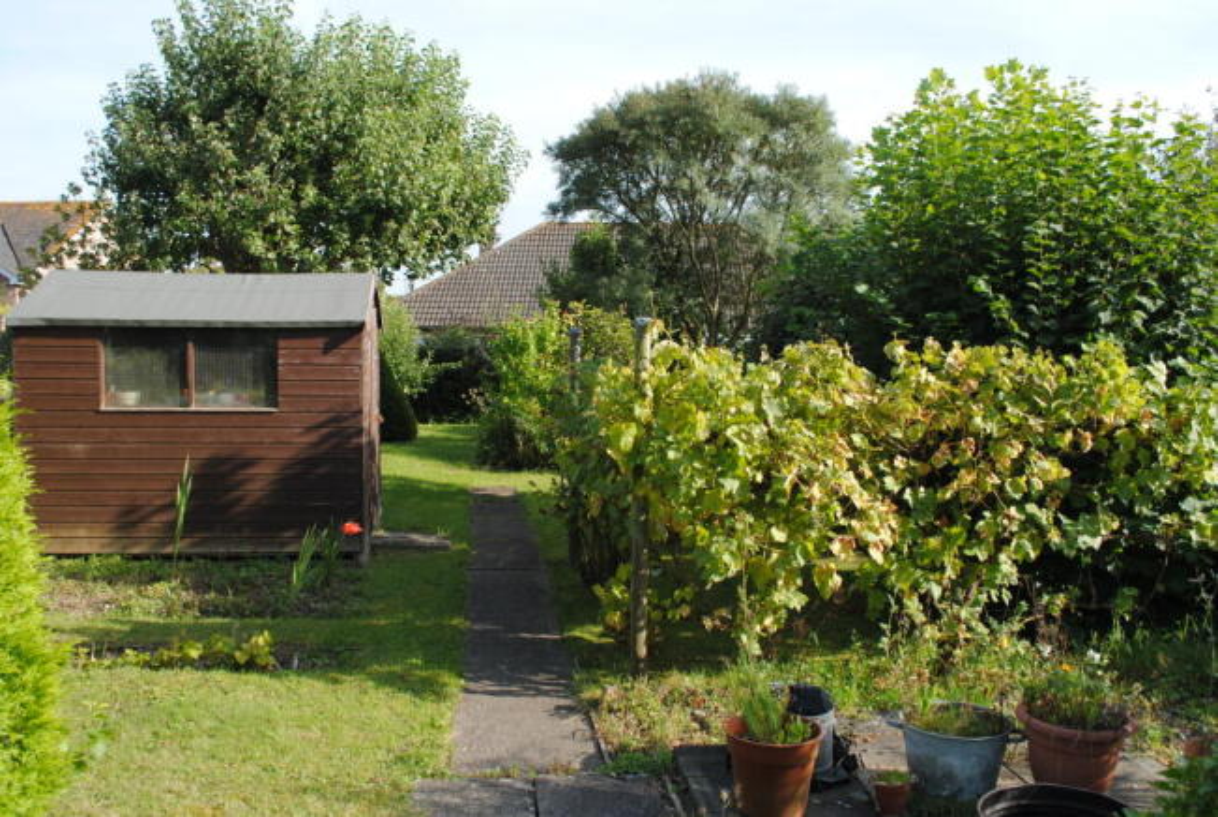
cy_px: 408
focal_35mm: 33
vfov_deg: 40.1
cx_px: 609
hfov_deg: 57.1
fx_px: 1119
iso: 100
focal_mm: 22
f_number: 6.3
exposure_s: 1/160
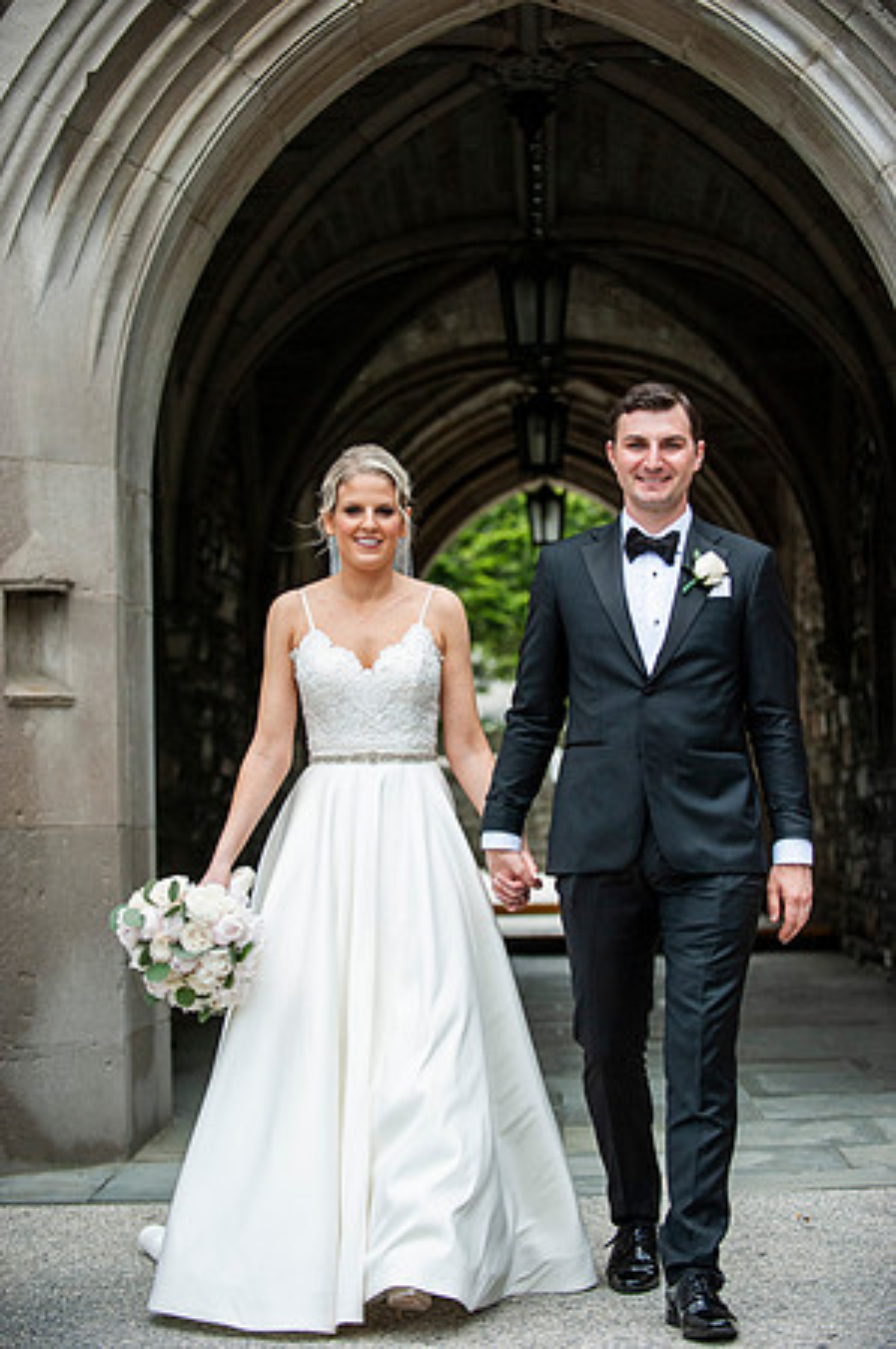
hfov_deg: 18.1
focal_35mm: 75
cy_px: 674
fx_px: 2806
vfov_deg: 27.0
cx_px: 448
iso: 1600
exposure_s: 1/5000
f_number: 2.8
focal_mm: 75
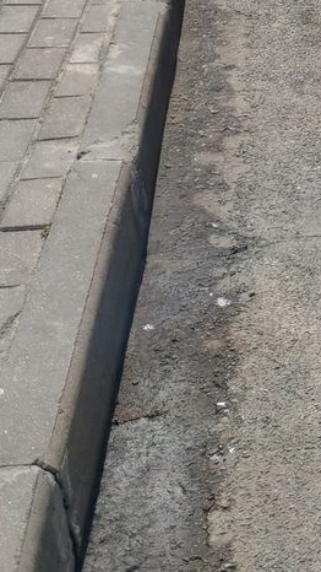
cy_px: -231
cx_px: 669
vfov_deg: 19.1
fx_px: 1529
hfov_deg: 10.8
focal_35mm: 101
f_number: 1.95
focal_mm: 5.52
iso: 50
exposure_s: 1/7300
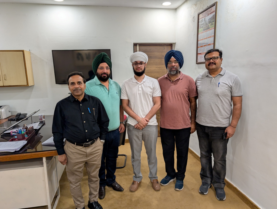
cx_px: 138
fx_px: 192
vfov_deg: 56.9
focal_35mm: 24
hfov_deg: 71.5
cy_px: 104
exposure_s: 1/33.3
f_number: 1.68
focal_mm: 6.9
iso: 49
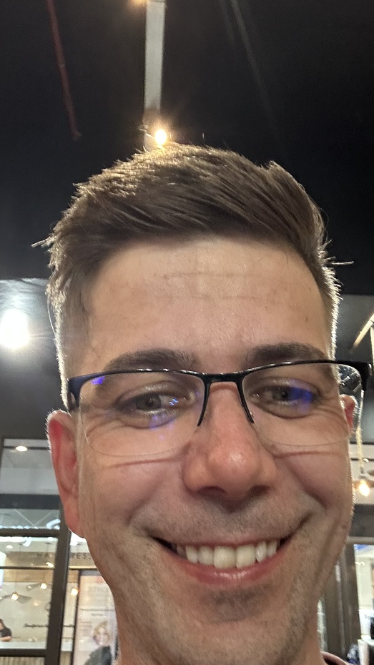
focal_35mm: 36
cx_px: 202
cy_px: 358
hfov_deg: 32.8
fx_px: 635
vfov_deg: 55.2
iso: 320
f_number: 1.9
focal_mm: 2.69
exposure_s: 1/25
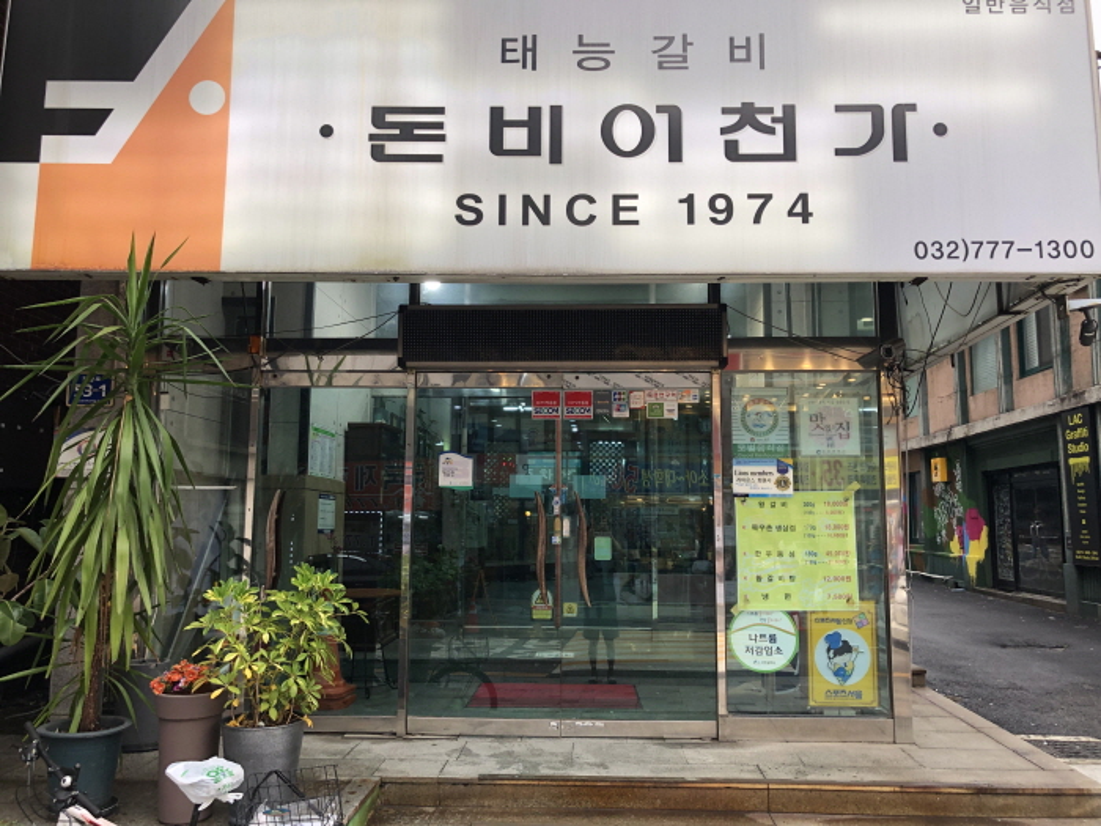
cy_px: 413
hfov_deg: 63.4
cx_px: 550
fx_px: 891
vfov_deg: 49.7
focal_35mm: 28
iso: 50
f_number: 1.8
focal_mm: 4
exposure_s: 1/120
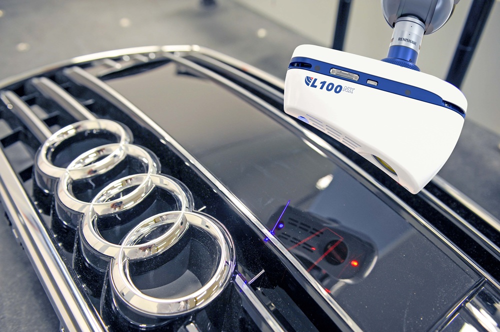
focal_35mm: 32
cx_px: 250
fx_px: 444
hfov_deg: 58.8
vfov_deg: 41.0
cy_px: 166
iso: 500
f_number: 3.2
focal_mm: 32
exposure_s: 1/40
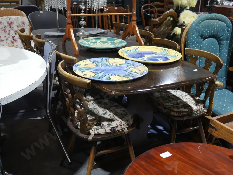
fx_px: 276
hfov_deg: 45.8
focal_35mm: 41
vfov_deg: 35.2
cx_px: 118
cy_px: 86
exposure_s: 1/60
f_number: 4.5
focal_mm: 20
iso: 800
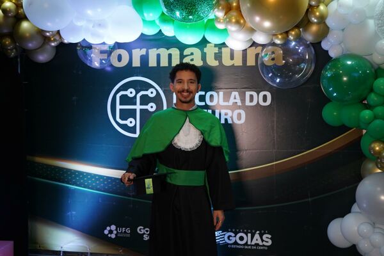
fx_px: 373
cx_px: 192
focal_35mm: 35
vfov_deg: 37.9
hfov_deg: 54.4
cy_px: 128
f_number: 4
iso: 1600
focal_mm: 35
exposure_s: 1/160
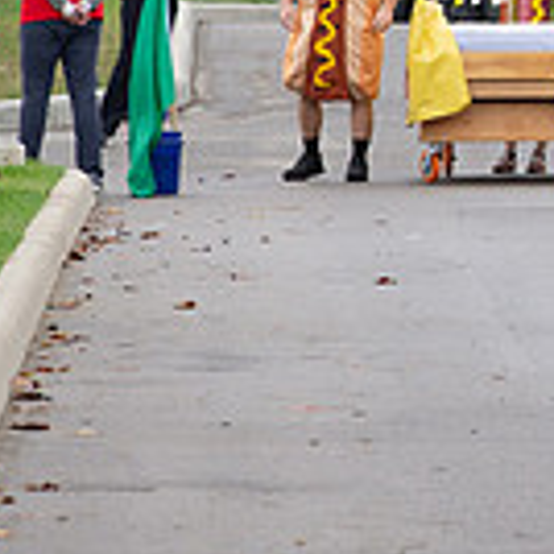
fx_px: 13435
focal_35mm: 742
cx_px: 1072
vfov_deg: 2.4
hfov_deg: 2.4
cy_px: -125
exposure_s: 1/250
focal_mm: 190
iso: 640
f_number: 9
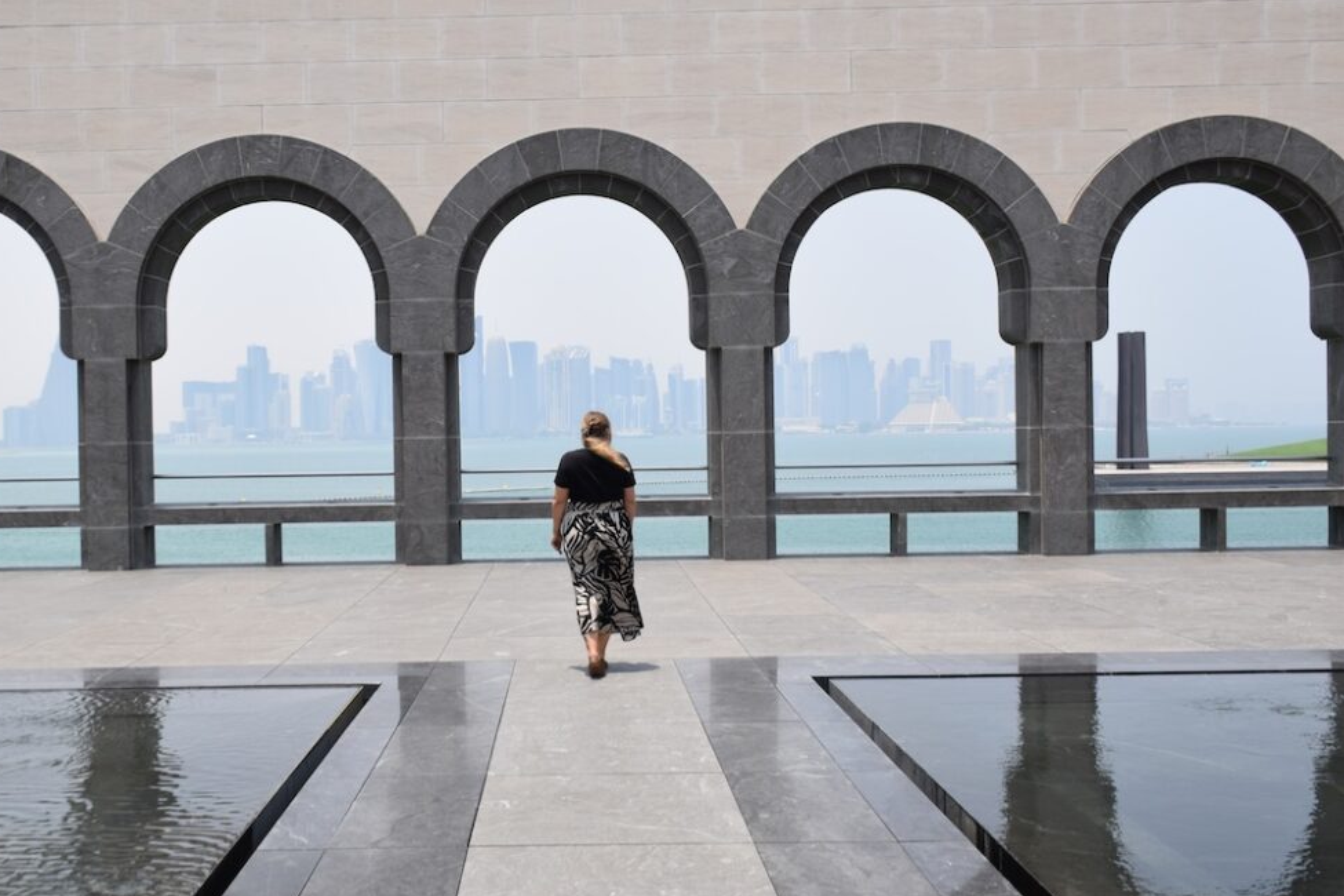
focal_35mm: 36
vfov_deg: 36.9
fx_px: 1344
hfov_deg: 52.9
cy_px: 425
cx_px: 567
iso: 200
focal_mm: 20
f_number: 9.5
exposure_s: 1/350
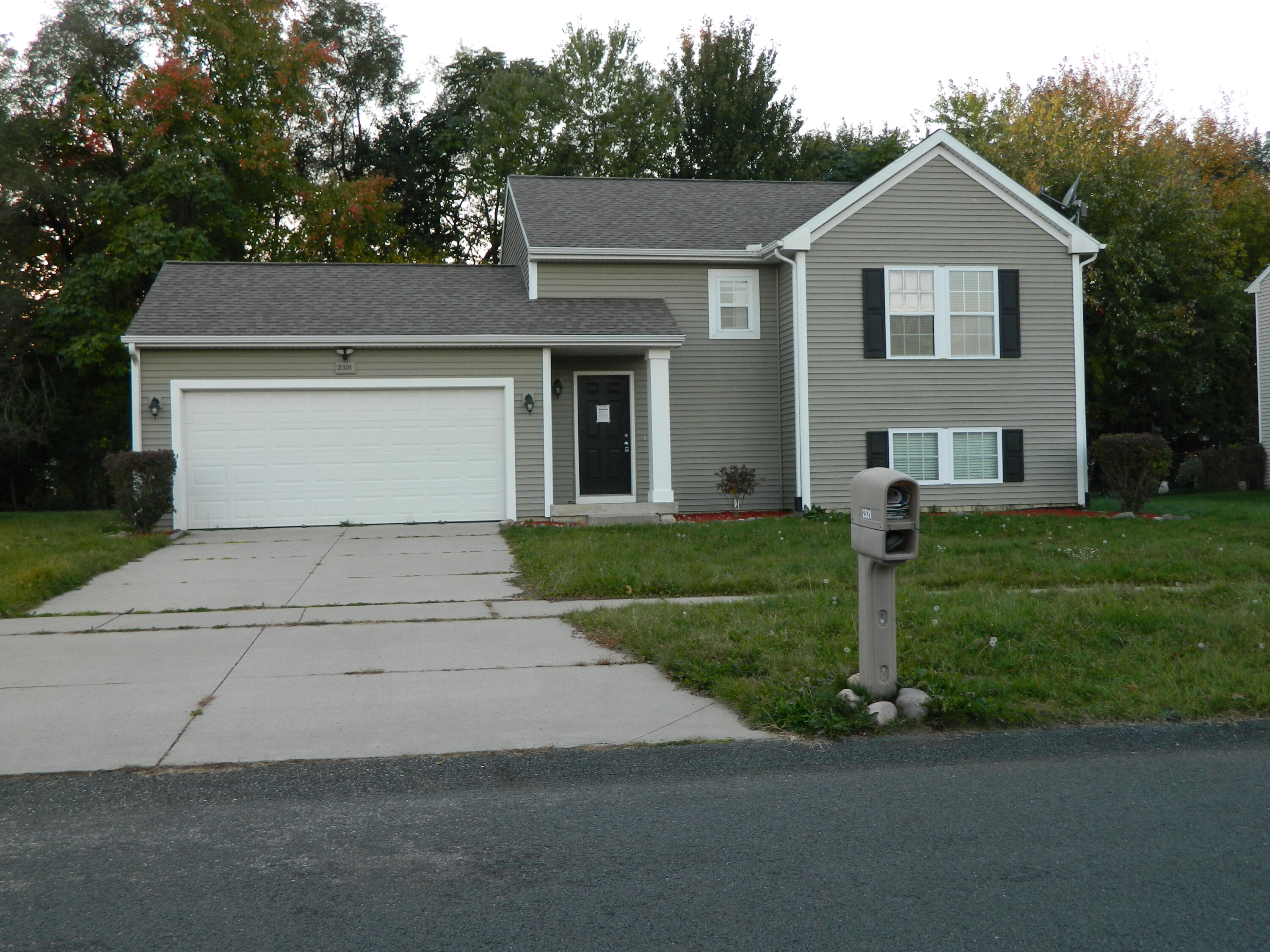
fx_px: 1284
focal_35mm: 35
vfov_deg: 40.7
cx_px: 635
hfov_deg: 52.6
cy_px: 476
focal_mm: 6.2
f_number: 3.3
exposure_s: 1/40
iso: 80
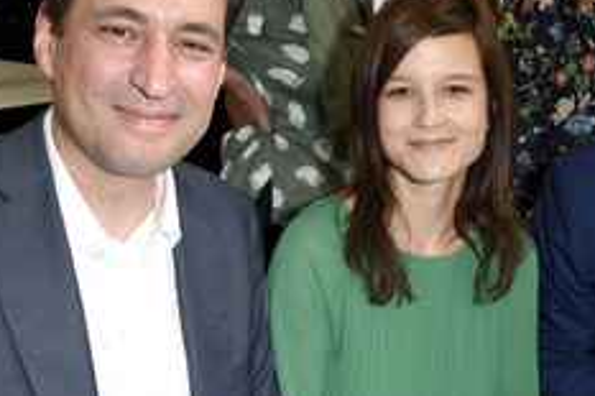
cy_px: 243
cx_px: 395
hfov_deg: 34.2
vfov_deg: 23.3
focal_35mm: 58
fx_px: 958
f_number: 6.3
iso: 320
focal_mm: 20
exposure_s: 1/160
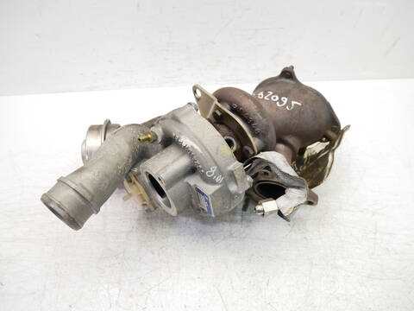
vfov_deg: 56.8
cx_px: 207
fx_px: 287
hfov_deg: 71.6
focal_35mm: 24
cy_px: 156
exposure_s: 1/60
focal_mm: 12
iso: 640
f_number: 3.5
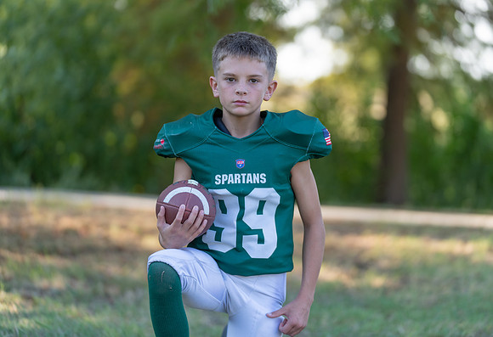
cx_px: 263
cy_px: 162
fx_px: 1913
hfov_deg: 14.7
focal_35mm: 139
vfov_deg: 10.1
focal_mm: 131
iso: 125
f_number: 2.8
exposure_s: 1/320
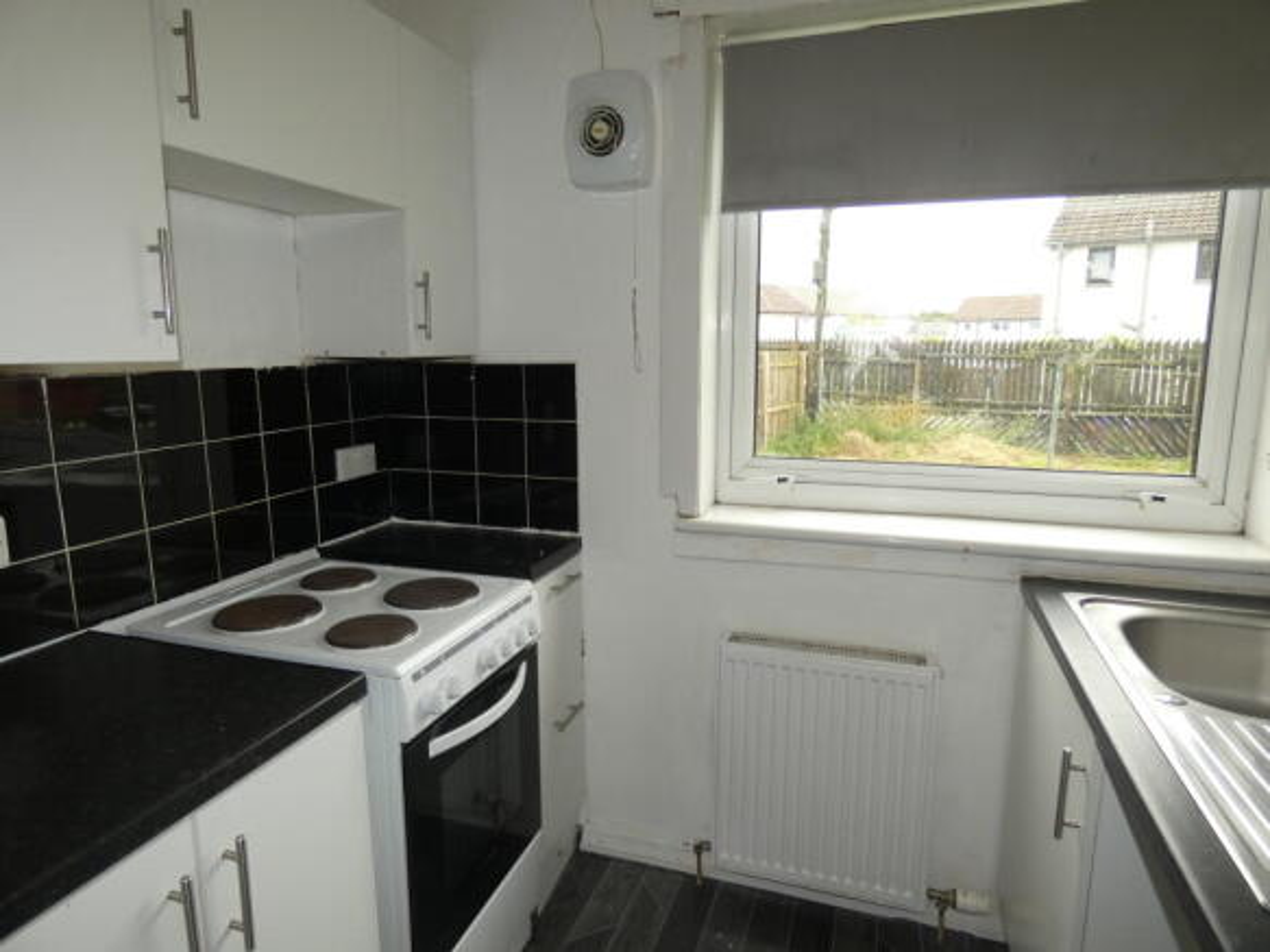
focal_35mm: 20
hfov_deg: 81.8
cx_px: 635
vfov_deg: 66.0
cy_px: 476
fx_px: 734
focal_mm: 3.6
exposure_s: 1/60
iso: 125
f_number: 2.8
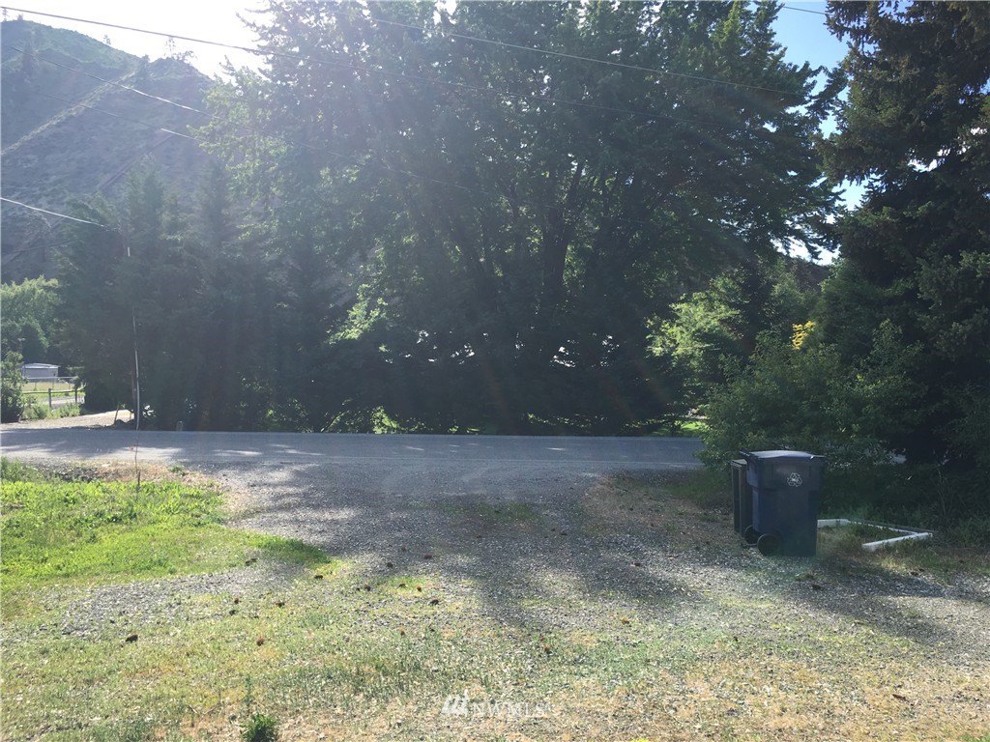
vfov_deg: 48.2
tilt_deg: +0.7
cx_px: 495
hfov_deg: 61.7
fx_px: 829
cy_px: 371
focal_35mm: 29
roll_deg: +0.5
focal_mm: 4.15
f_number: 2.2
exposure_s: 1/615
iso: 25
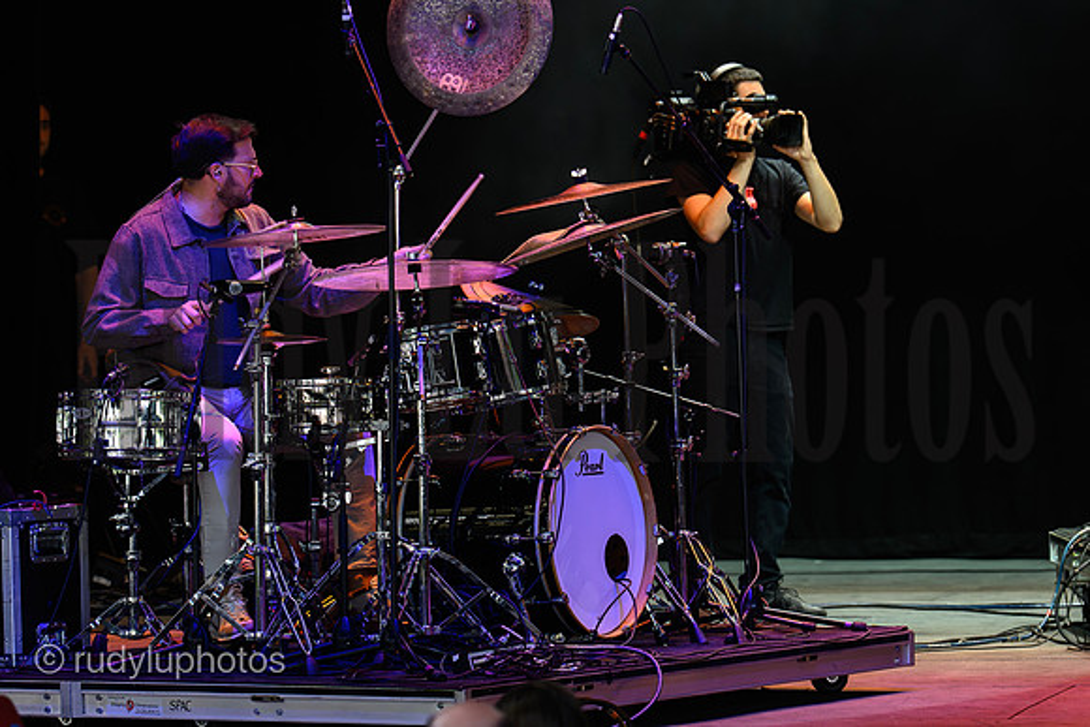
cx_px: 545
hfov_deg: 6.9
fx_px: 9085
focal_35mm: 300
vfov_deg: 4.6
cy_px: 364
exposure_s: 1/320
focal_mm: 200
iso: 2500
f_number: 5.6
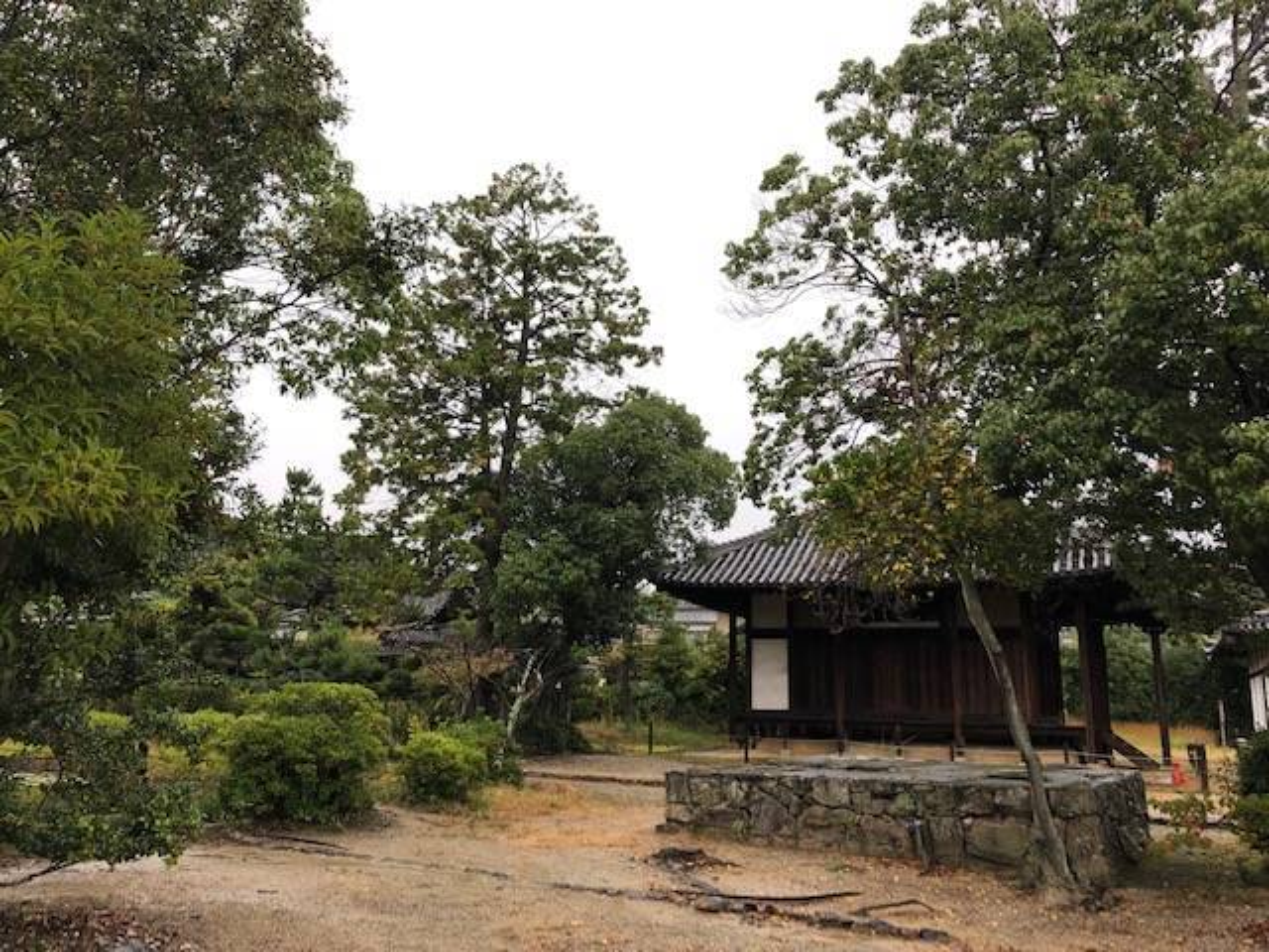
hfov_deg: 63.4
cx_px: 634
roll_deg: -0.1
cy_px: 476
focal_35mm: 28
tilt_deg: +13.8
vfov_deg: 49.7
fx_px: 1026
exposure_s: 1/60
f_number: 1.8
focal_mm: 3.99
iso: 25
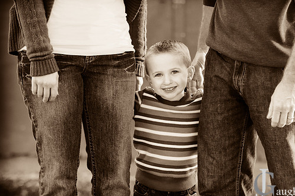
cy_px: 99
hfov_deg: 9.8
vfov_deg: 6.5
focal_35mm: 210
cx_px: 172
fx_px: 1719
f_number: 3.5
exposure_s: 1/160
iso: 800
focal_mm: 120
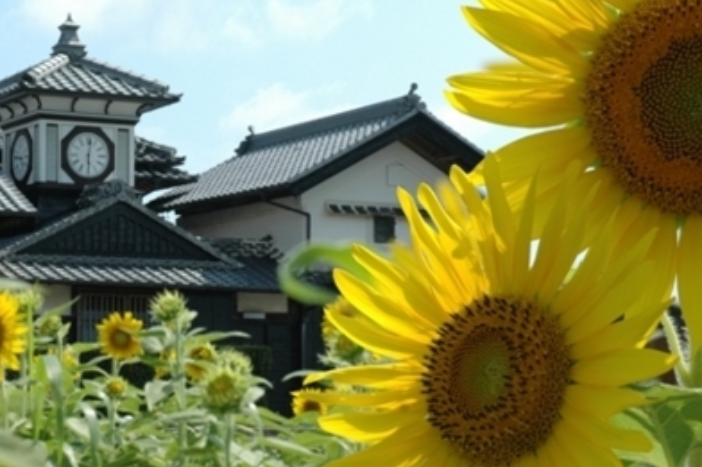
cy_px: 230
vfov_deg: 13.5
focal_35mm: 101
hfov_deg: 20.1
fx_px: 1969
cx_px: 220
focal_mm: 44
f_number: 13
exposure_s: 1/640
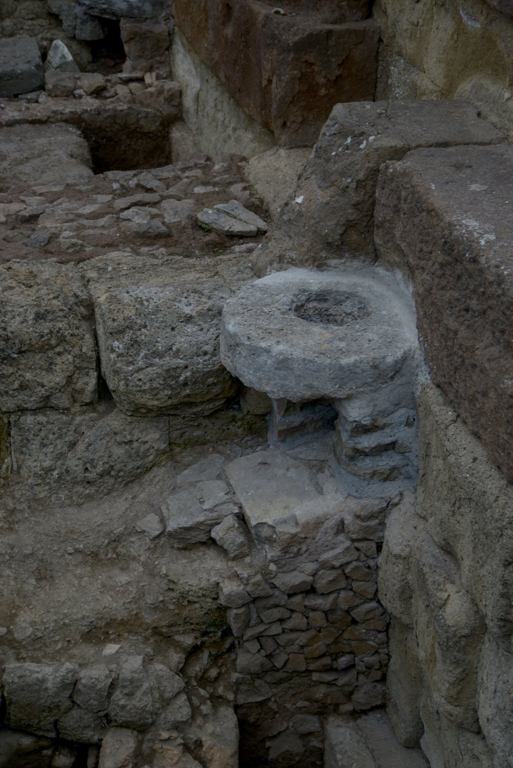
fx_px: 1495
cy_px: 384
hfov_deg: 19.5
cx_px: 256
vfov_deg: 28.8
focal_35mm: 70
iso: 200
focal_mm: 70
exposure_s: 1/60
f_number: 5.3
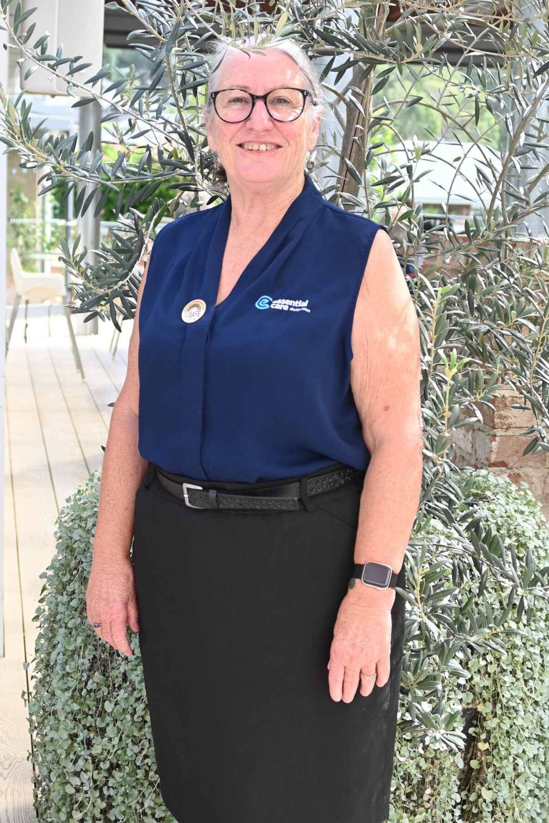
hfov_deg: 22.6
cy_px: 397
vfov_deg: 33.4
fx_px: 1372
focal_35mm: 60
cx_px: 276
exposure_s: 1/250
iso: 220
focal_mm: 28
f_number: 4
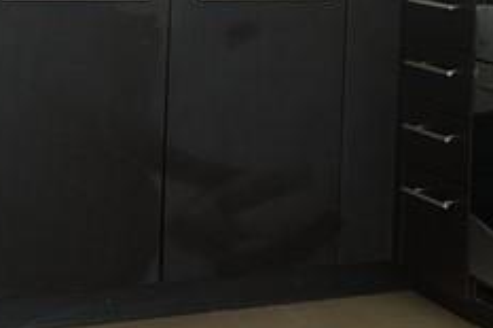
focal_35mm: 112
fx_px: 1533
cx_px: 677
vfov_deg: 11.9
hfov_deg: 17.0
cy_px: -87
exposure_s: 1/160
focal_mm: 16
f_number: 4
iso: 250
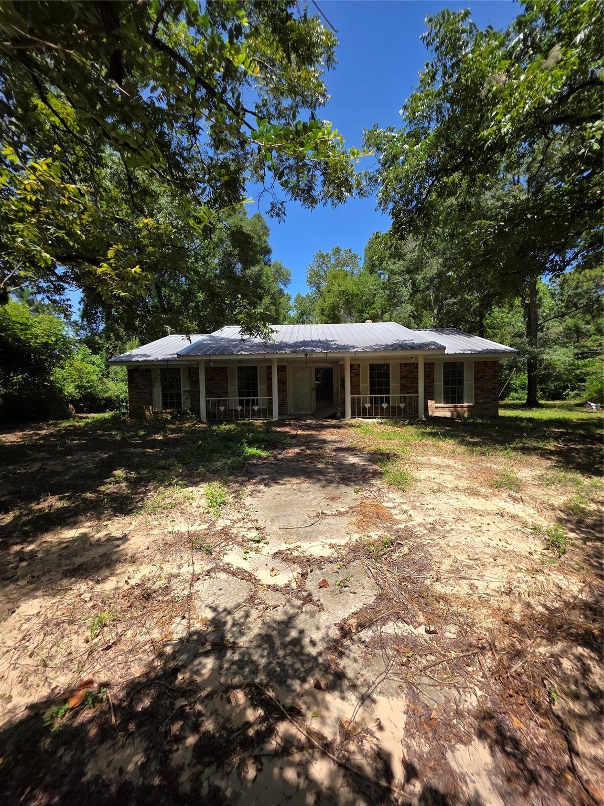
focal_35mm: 13
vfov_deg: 106.2
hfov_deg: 89.9
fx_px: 302
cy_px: 403
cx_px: 302
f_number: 1.9
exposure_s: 1/1205
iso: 40
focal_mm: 2.2
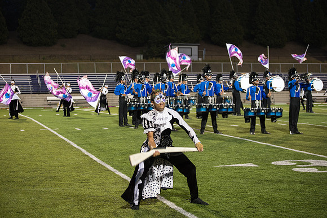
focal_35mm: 70
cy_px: 109
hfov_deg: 28.9
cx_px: 164
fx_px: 635
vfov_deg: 19.4
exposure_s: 1/200
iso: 2800
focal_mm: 70
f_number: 4.5
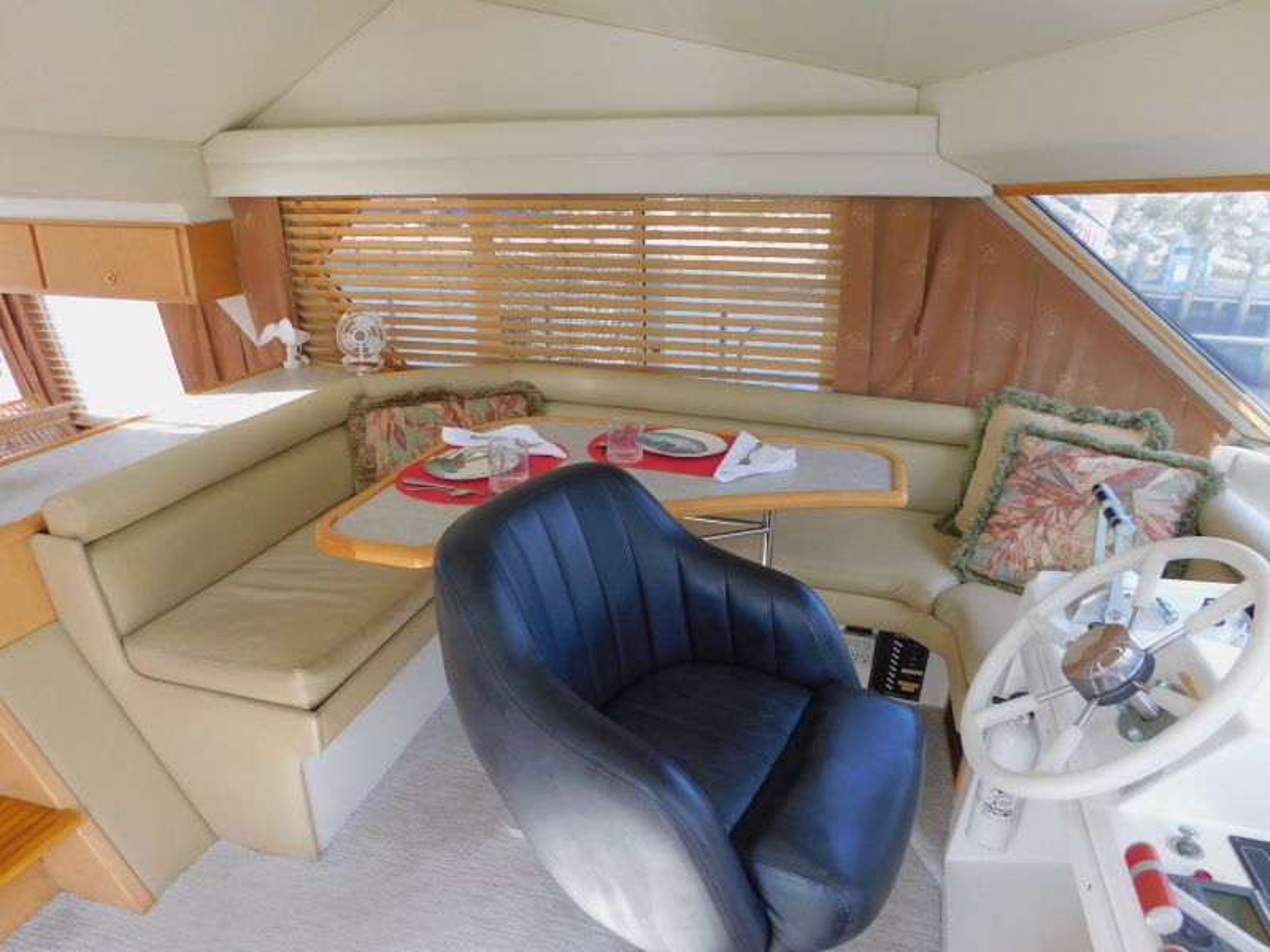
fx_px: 844
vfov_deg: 58.9
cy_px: 476
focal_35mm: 23
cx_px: 635
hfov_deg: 73.9
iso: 125
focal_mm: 4
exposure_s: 1/40
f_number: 3
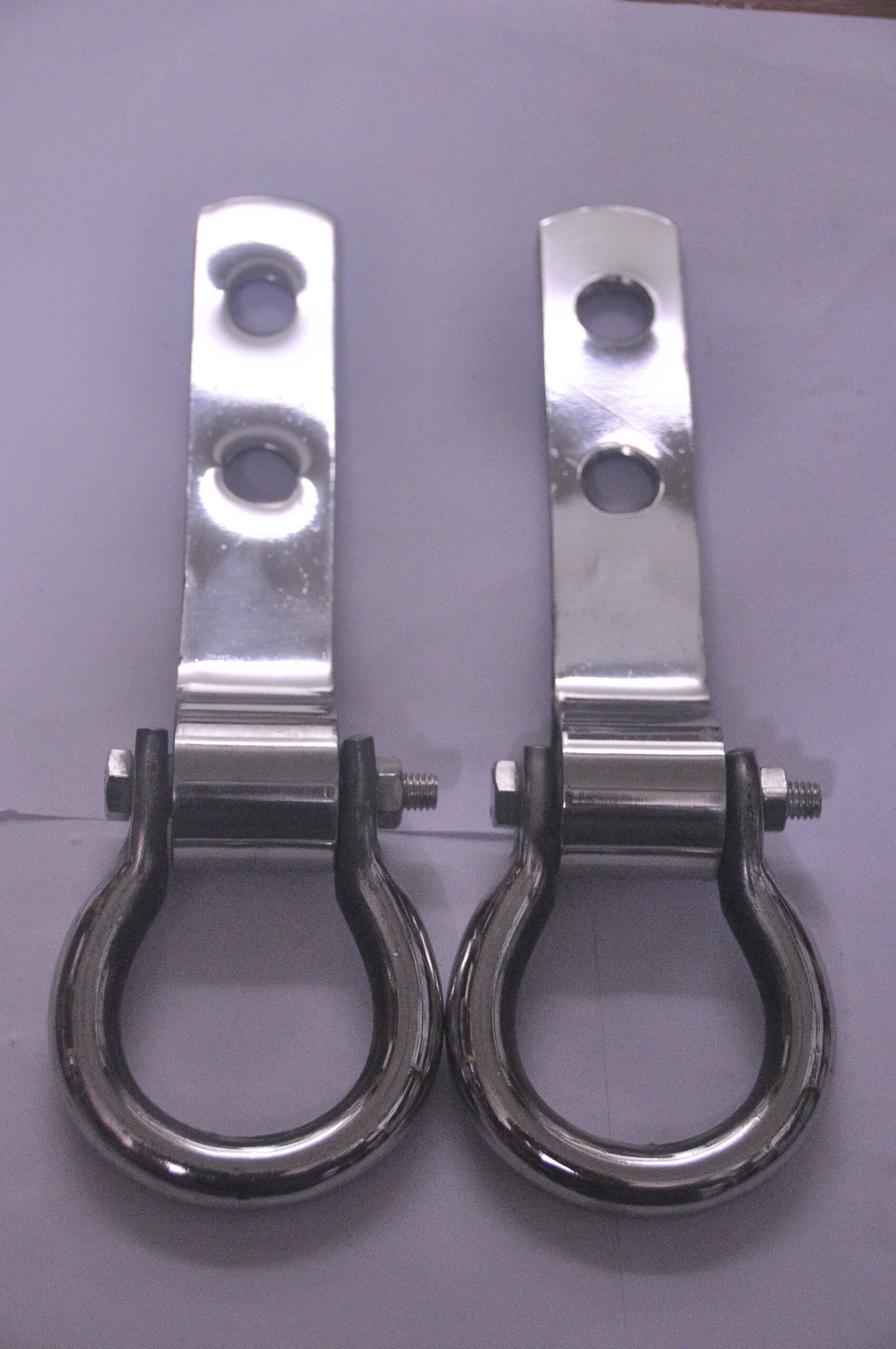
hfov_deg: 18.9
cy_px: 674
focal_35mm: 72
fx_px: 2695
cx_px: 448
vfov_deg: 28.1
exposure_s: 1/60
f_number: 4.5
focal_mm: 48
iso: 1800
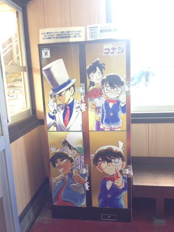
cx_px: 87
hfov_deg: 42.9
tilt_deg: -8.2
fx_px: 221
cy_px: 116
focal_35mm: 33
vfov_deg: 55.4
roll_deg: +2.0
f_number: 2.4
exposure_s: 1/20
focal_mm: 4.12
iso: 64
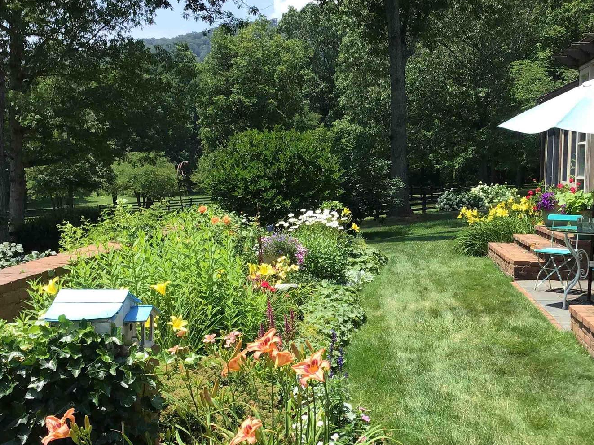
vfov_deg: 30.3
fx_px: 824
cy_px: 225
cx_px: 396
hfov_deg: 39.2
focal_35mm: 48
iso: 25
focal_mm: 3.3
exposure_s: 1/769
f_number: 2.4
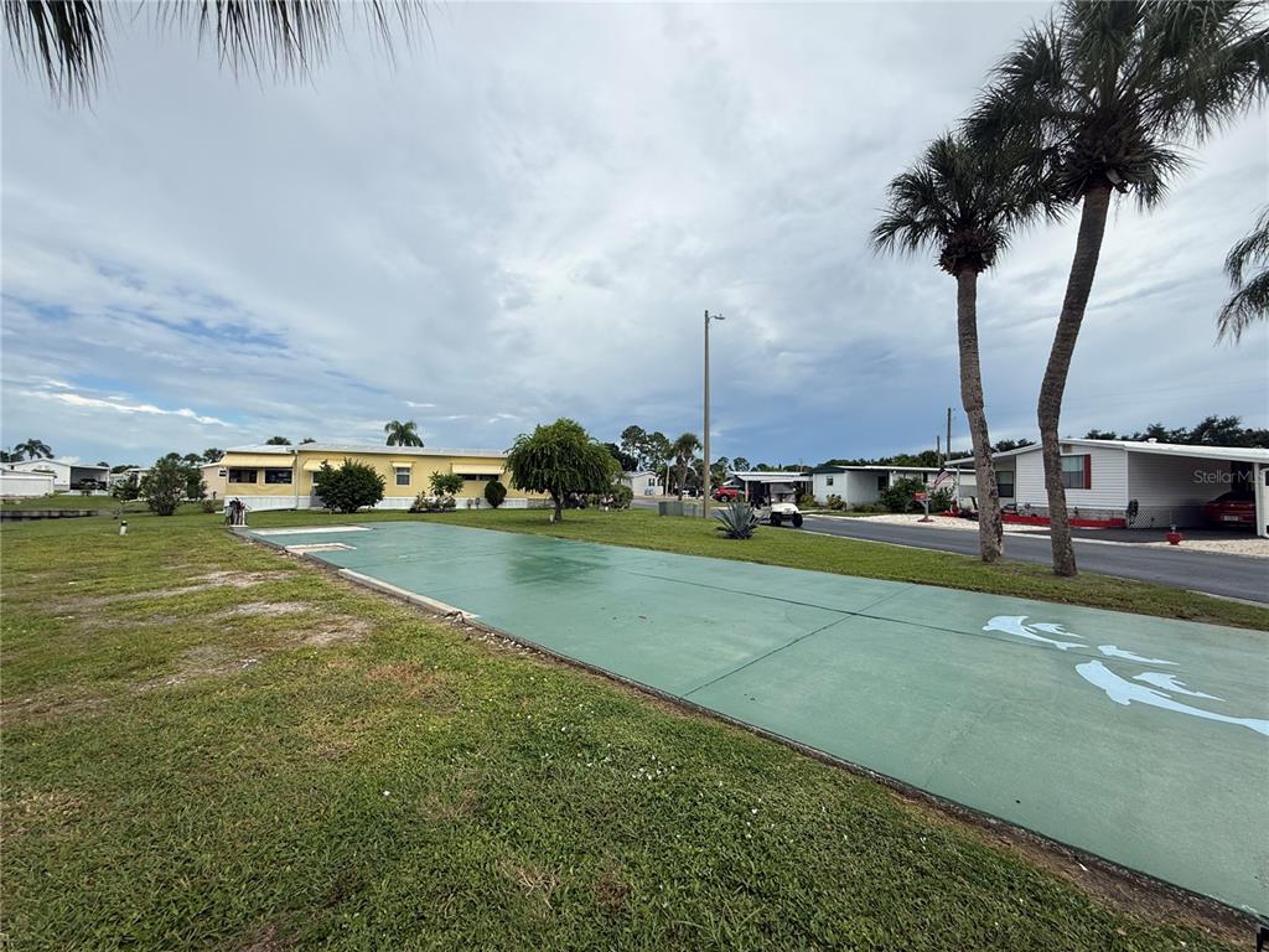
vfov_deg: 85.7
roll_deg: -1.0
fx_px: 513
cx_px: 634
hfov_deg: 102.1
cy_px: 476
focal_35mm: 14
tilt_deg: +2.0
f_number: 2.2
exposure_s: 1/2237
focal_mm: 2.22
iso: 50
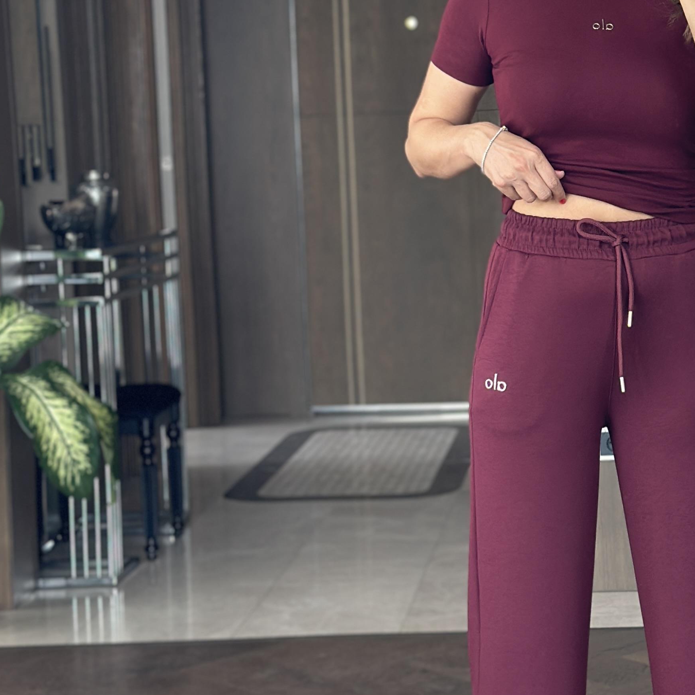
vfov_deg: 17.7
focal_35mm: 98
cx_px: 586
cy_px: 293
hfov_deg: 17.6
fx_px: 2226
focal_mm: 6.86
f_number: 1.78
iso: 125
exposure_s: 1/81
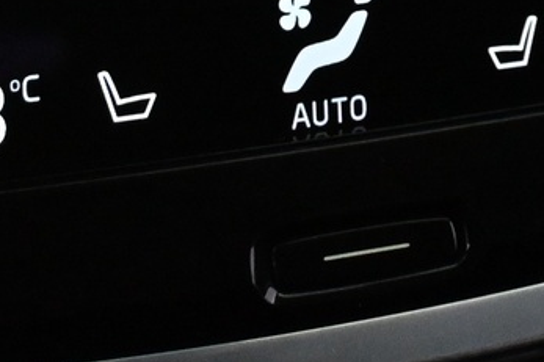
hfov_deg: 14.6
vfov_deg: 9.0
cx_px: 185
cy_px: -450
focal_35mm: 140
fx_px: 2114
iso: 5600
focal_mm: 20
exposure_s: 1/125
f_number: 3.8
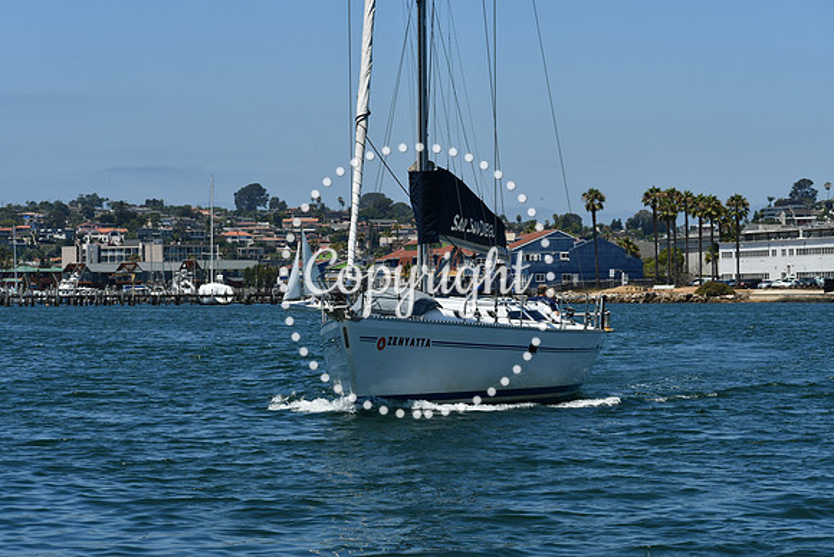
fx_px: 2850
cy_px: 278
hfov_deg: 16.6
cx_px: 417
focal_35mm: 123
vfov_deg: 11.2
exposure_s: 1/500
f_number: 8
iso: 100
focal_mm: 82
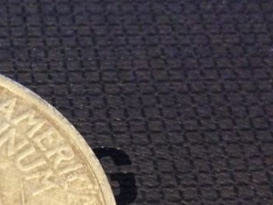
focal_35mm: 103
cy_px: 207
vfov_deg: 14.1
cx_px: -68
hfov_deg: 18.0
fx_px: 812
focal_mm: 4.28
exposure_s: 1/15
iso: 400
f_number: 2.4
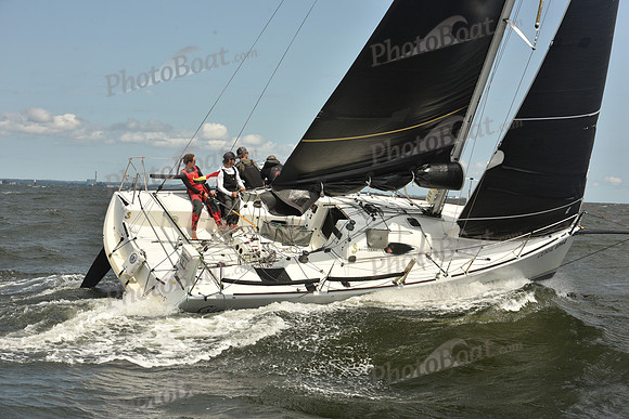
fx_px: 1223
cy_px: 210
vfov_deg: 19.5
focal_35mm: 70
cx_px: 314
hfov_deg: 28.8
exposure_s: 1/800
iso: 250
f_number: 10
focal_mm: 70
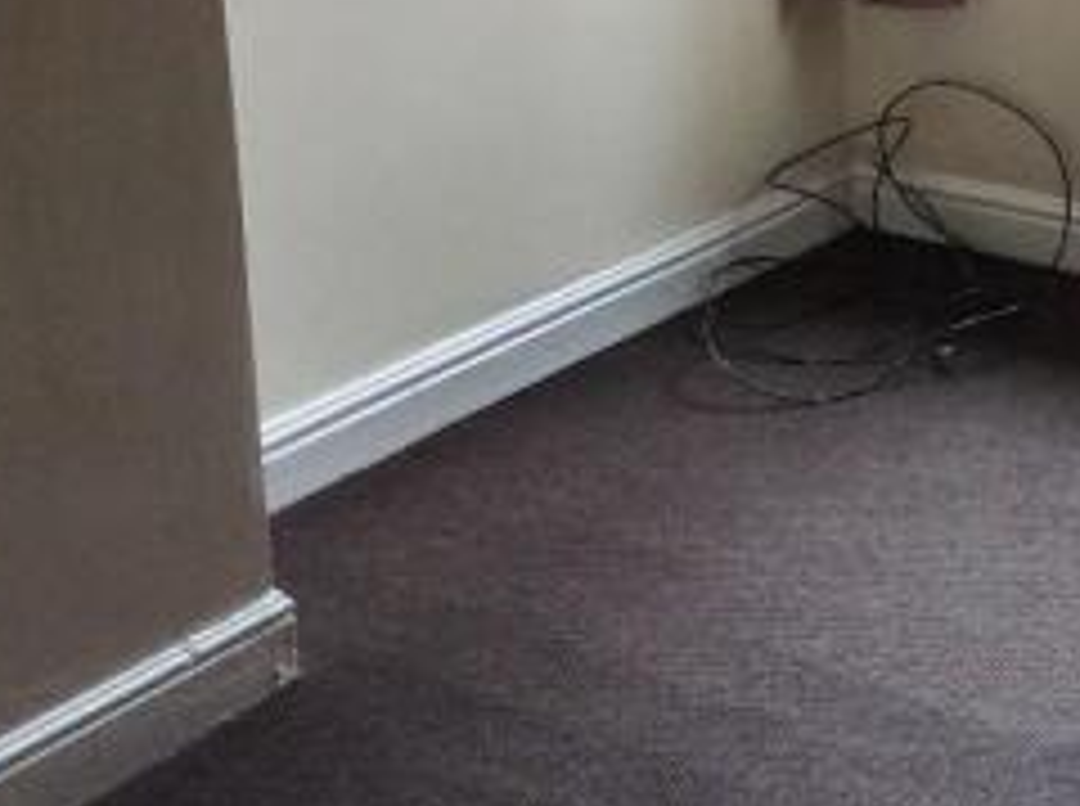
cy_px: -61
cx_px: 1181
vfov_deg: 18.2
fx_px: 2429
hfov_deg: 23.5
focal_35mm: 78
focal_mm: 3.3
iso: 80
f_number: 2.4
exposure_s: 1/24
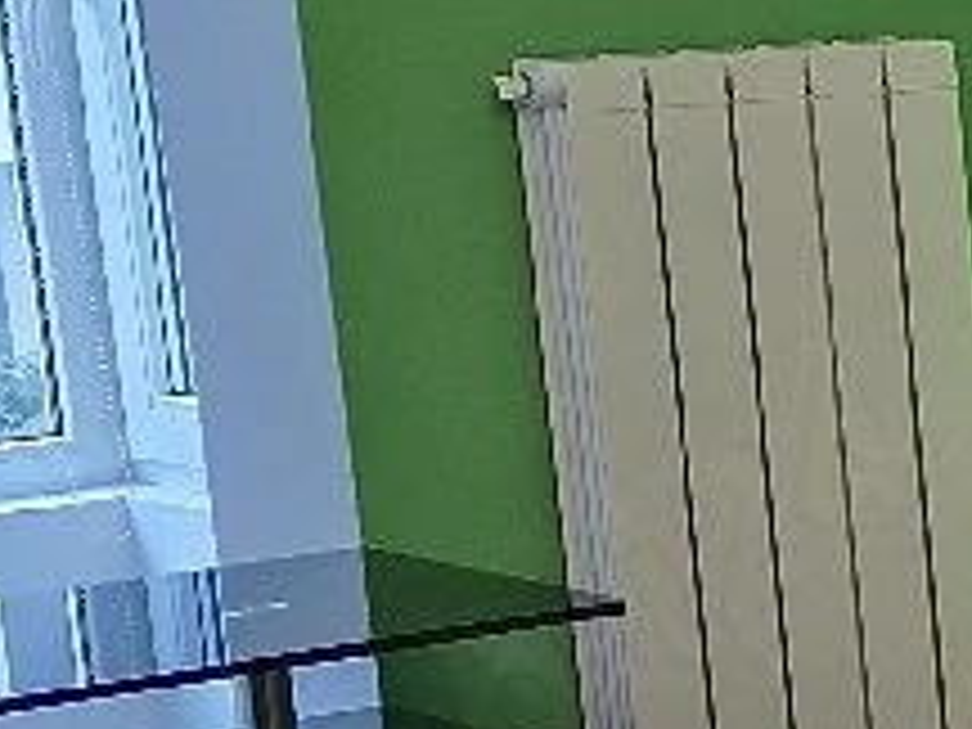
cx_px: 2146
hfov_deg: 11.9
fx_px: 3987
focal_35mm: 142
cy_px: 763
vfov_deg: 10.3
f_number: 1.8
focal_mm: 5.54
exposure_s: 1/50
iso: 250
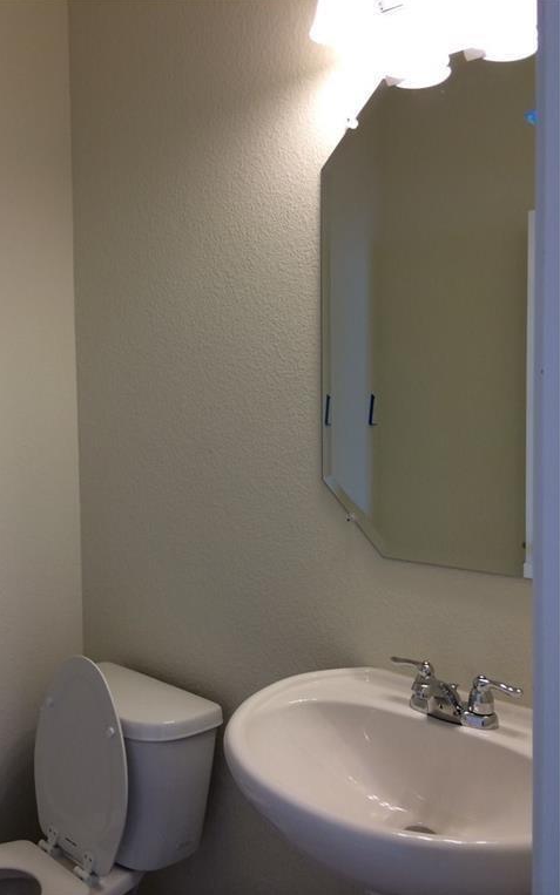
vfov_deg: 59.6
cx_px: 223
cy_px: 447
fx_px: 781
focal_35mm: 32
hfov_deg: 39.3
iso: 40
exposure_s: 1/40
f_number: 2.2
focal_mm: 4.12
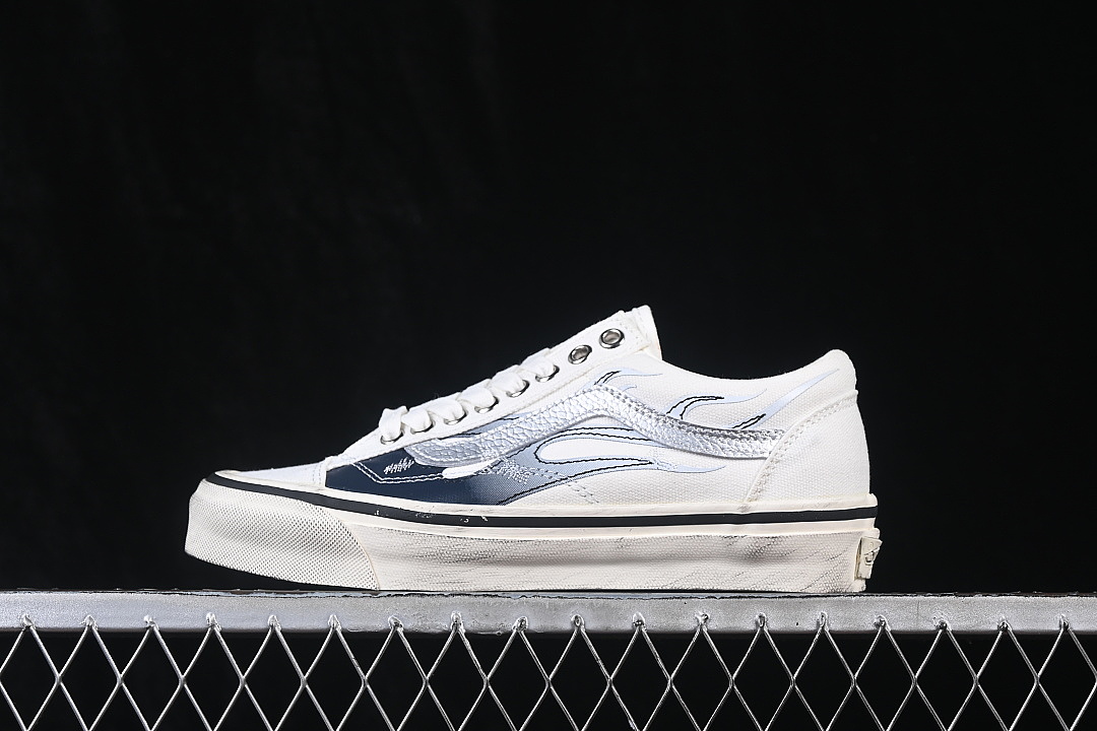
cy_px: 366
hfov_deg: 27.0
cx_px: 548
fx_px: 2285
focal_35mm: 75
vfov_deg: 18.2
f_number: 8
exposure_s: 1/80
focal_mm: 50
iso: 160
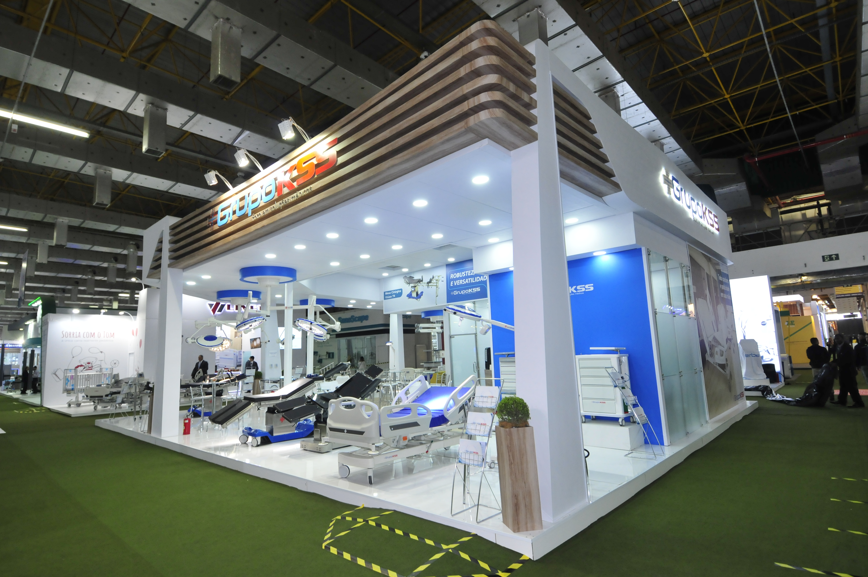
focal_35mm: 18
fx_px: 433
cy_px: 288
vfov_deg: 67.2
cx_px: 434
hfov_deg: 90.1
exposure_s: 1/30
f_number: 5.6
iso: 800
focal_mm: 12
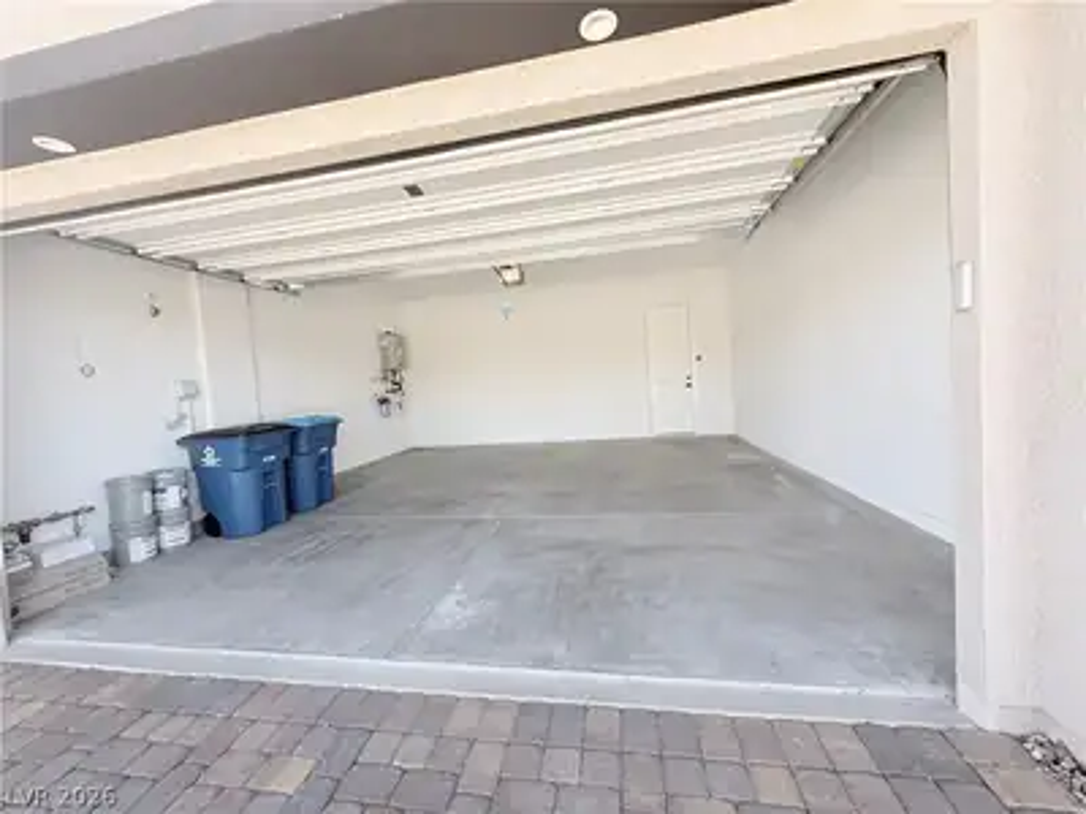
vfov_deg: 85.7
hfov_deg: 102.1
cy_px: 407
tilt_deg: -2.0
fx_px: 439
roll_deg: +3.9
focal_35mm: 14
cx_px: 543
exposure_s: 1/164
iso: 50
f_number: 2.2
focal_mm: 2.22
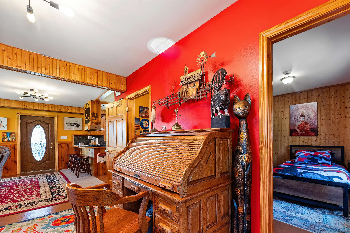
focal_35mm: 15
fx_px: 146
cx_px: 175
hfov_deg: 100.4
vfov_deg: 77.3
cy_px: 116
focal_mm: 10
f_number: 9
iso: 400
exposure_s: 1/4
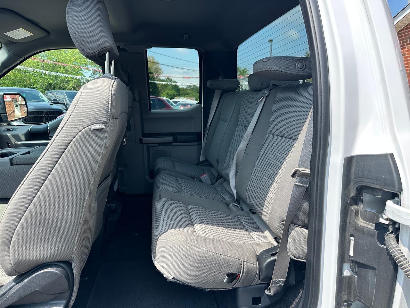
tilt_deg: -9.7
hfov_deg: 71.6
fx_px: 284
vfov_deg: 56.8
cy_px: 154
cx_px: 205
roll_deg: -1.1
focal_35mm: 24
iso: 80
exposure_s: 1/1144
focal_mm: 6.86
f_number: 1.78
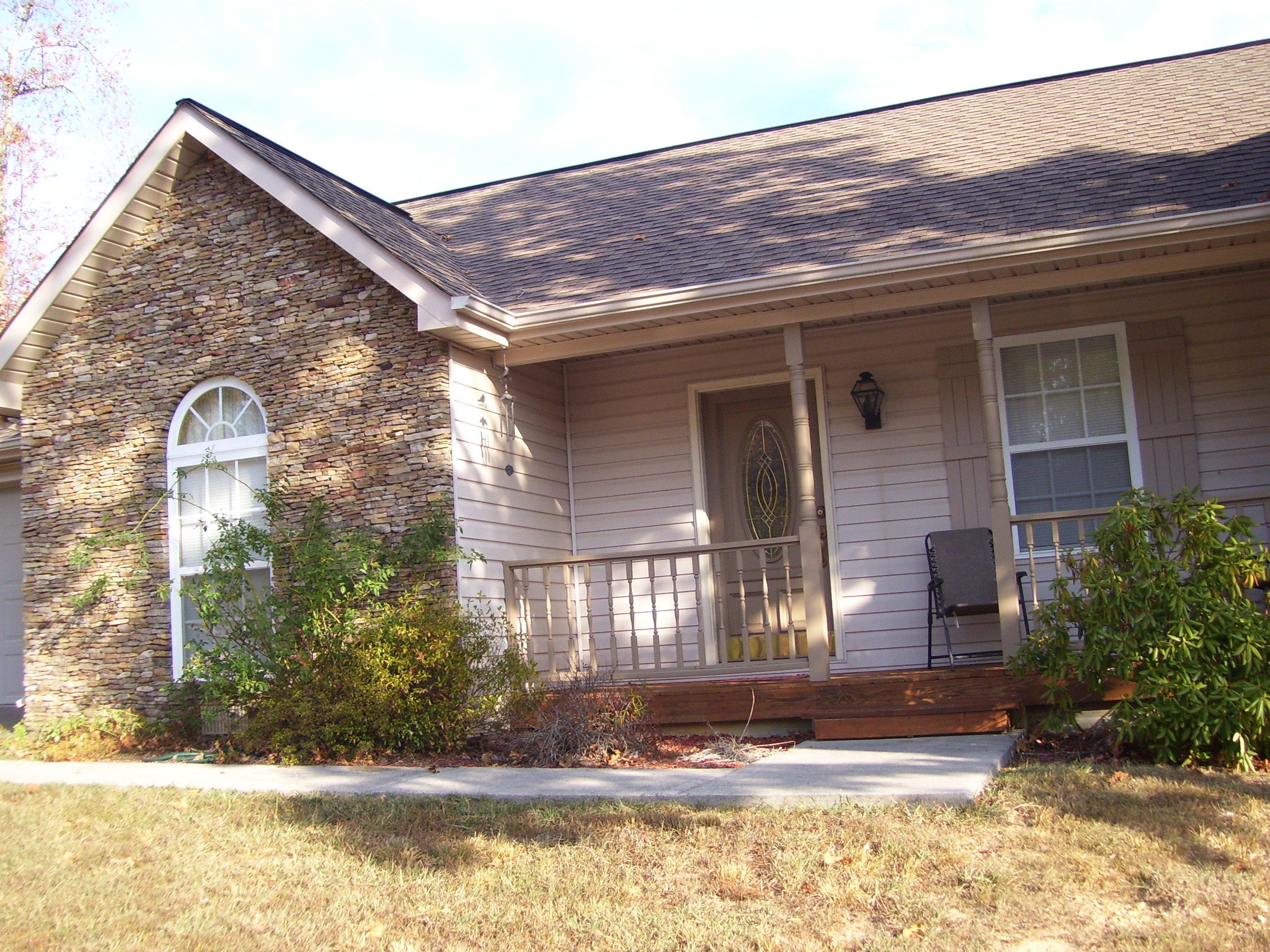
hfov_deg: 50.1
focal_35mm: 37
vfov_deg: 38.7
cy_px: 476
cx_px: 635
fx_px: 1357
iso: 80
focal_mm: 6
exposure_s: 1/350
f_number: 2.7
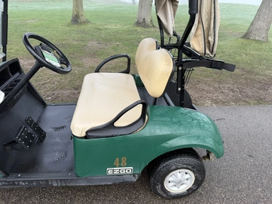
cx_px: 139
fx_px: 196
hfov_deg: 69.4
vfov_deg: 54.9
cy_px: 98
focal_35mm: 25
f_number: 1.78
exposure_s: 1/126
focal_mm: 6.76
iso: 64
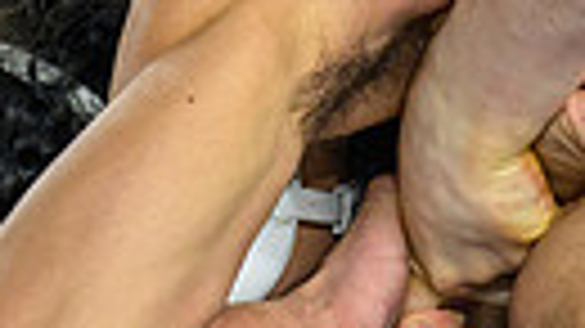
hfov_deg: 2.0
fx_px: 16730
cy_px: -295
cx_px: 294
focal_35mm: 1079
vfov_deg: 1.1
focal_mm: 200
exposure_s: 1/800
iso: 2500
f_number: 2.8
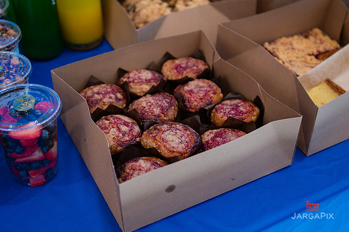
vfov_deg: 28.3
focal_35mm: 48
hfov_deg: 41.5
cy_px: 115
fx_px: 460
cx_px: 175
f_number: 3.2
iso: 200
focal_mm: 44
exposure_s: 1/160
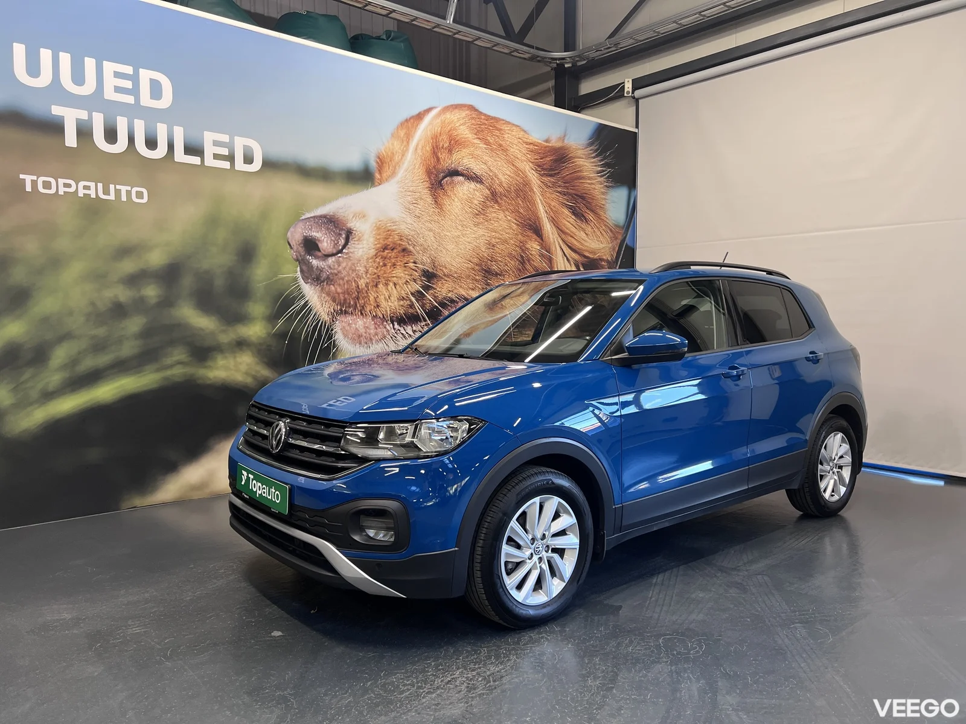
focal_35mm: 26
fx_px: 726
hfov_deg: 67.3
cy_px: 362
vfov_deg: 53.1
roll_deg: +0.3
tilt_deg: -3.4
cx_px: 483
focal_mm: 5.7
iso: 125
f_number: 1.5
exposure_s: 1/102
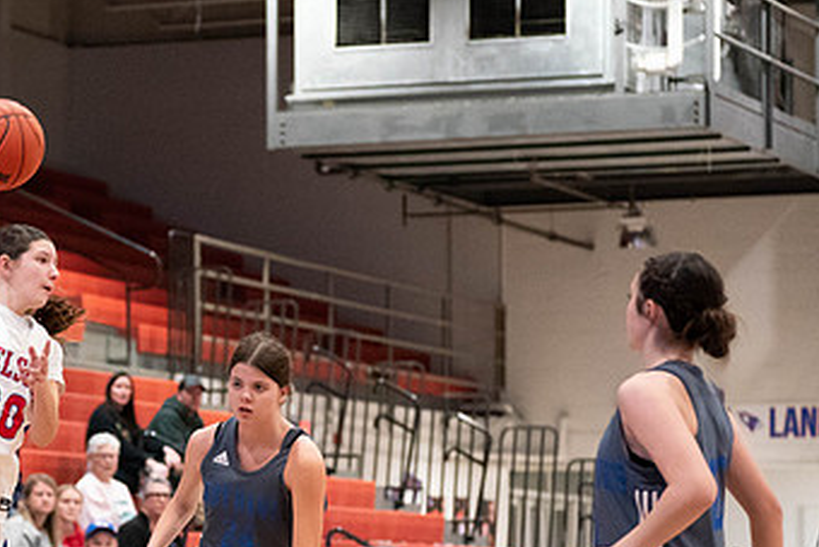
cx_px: -15
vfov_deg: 7.7
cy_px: 488
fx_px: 4028
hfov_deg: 11.5
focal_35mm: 177
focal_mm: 70
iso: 6400
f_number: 2.8
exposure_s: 1/1000
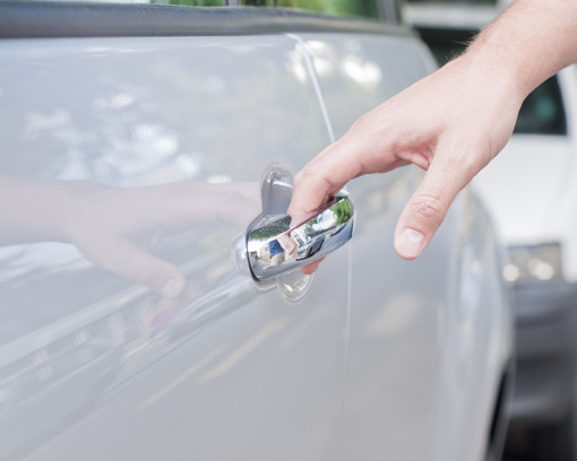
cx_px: 317
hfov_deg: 22.2
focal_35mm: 86
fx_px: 1469
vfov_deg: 17.9
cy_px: 228
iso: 640
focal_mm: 50
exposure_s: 1/200
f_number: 4
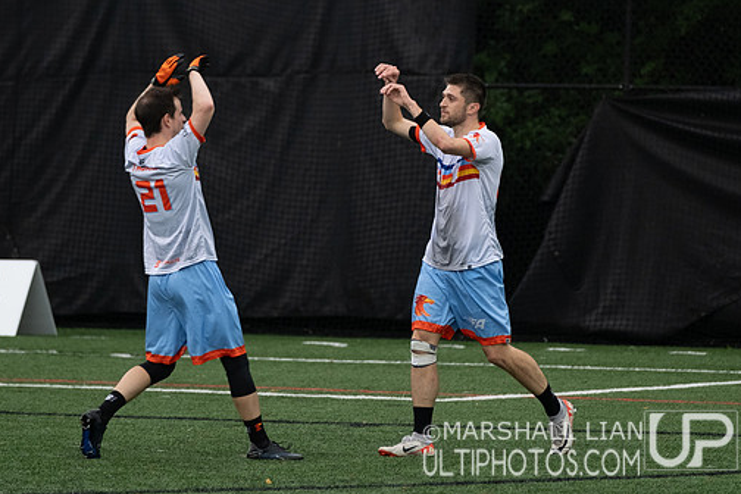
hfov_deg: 5.8
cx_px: 394
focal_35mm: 358
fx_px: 7368
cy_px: 154
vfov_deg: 3.8
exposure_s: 1/1000
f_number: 2.8
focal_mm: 140
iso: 640
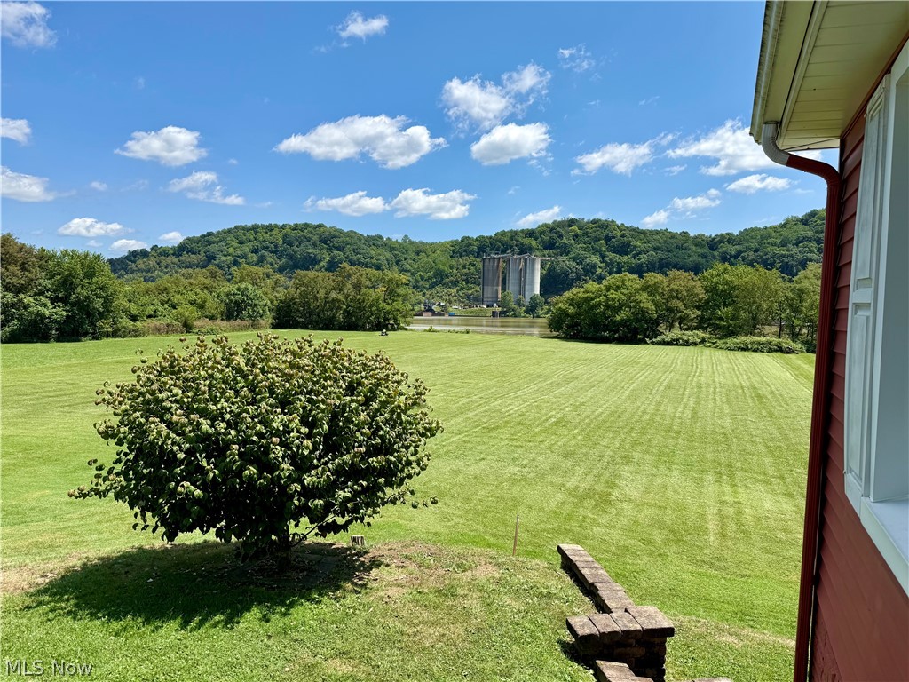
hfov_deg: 71.6
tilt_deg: -3.6
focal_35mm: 24
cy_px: 341
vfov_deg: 56.8
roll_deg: -1.0
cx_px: 454
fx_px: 630
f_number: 1.78
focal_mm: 6.76
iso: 80
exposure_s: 1/4673
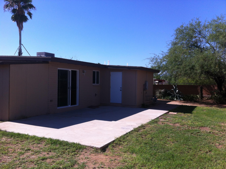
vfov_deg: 40.6
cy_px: 84
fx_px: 228
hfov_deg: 52.7
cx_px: 113
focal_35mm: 35
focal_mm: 3.85
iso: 80
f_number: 2.8
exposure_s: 1/1436
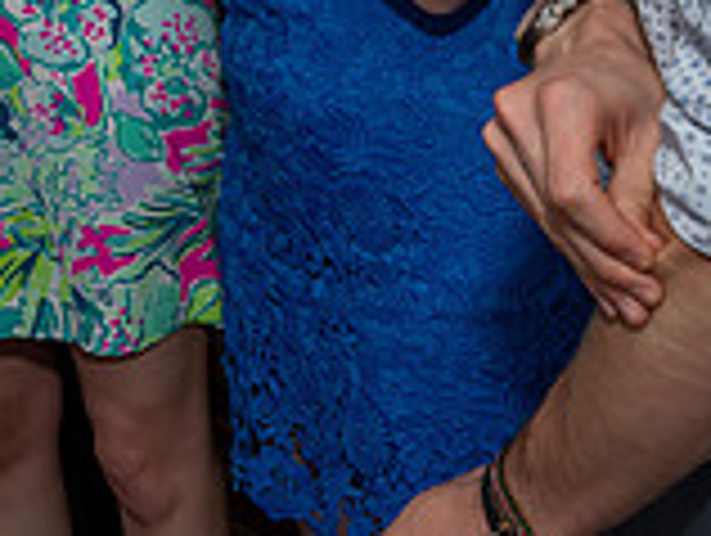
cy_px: -307
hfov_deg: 18.8
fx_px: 1975
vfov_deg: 14.3
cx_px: -242
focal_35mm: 96
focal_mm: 24
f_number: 7.1
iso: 640
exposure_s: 1/250
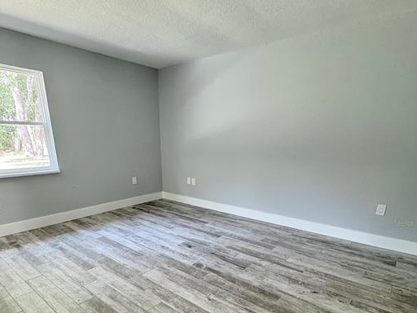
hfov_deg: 78.9
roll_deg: -0.2
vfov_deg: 61.0
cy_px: 223
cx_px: 196
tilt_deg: -19.0
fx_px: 253
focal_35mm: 21
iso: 250
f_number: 2.2
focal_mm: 2.22
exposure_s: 1/60
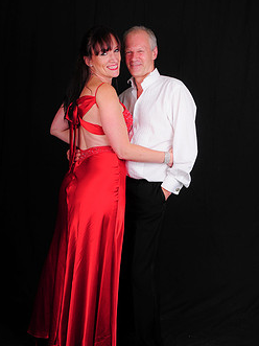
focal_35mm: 47
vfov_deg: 40.4
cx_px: 133
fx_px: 469
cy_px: 188
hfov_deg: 30.9
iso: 200
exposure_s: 1/125
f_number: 8
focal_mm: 24
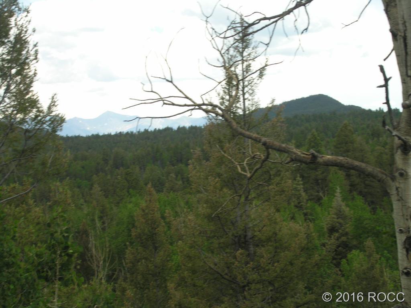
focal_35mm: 85
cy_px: 154
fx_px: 1009
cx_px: 206
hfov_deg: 23.0
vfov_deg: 17.4
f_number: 6.9
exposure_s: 1/106
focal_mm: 21.6
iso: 50
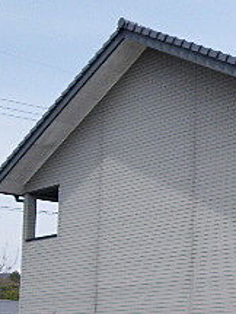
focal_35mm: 98
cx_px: 389
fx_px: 891
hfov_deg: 13.8
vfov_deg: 19.7
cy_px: 266
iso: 80
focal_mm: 5.8
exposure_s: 1/640
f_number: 2.8
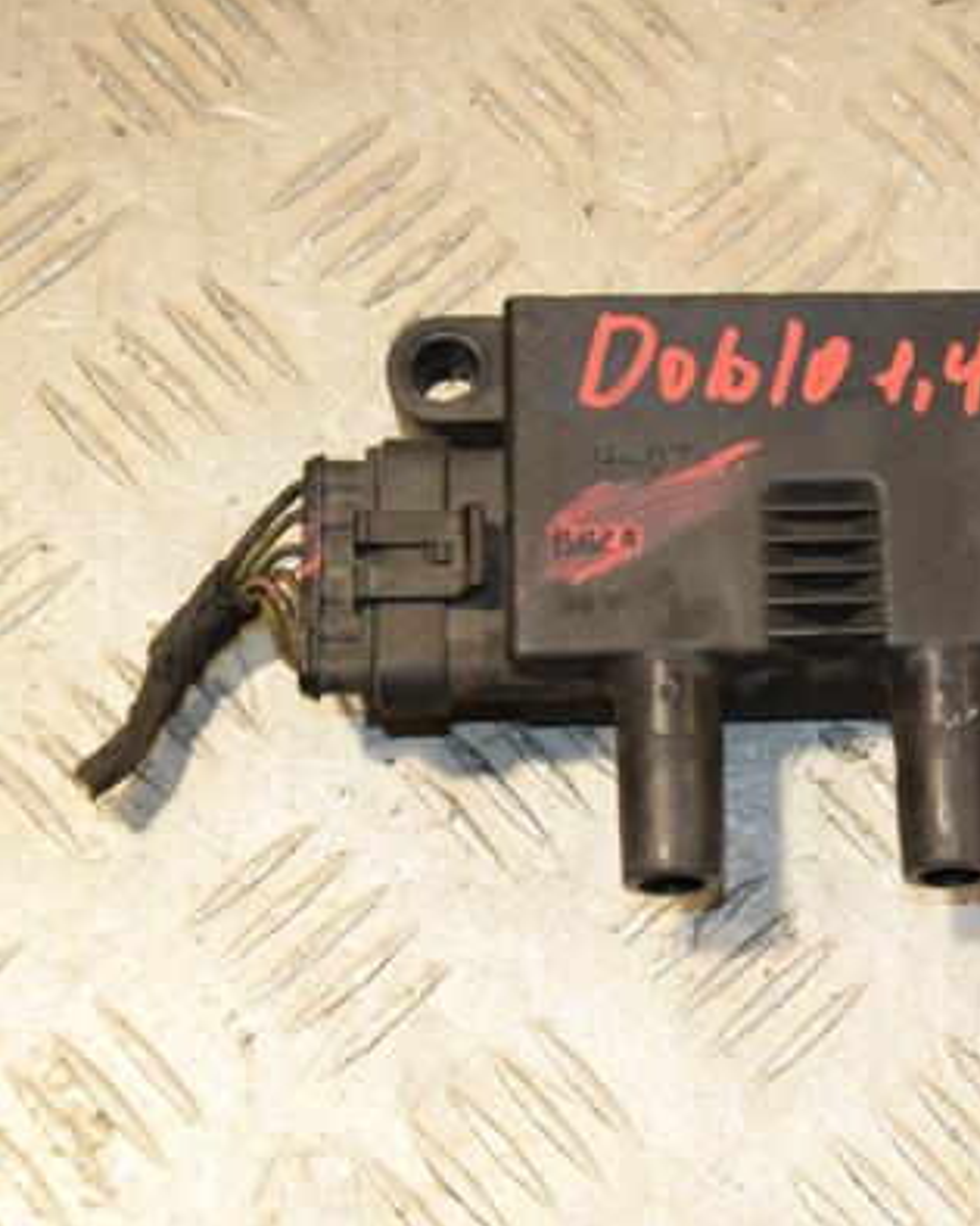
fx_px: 3264
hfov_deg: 16.8
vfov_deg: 21.3
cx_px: 930
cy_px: 610
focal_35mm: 90
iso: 800
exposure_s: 1/200
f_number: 6.3
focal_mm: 42
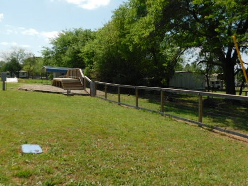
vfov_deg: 42.8
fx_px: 236
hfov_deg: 54.8
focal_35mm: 33
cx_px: 153
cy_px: 79
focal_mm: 4.1
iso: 125
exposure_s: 1/500
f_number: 6
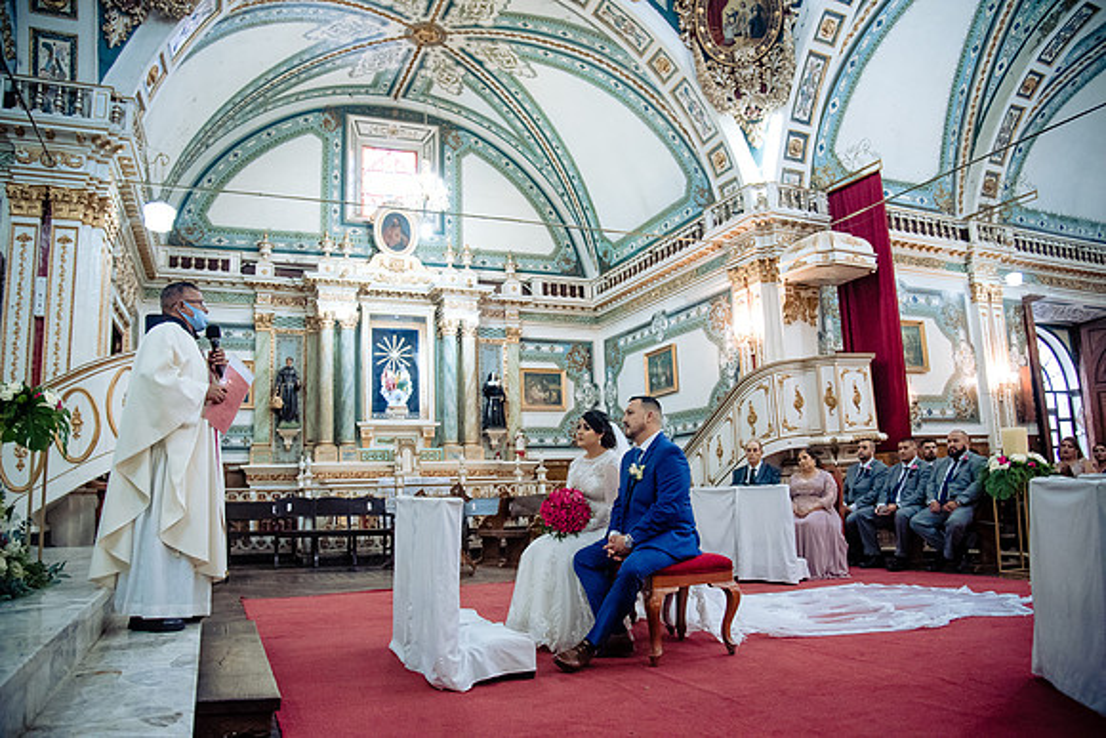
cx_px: 553
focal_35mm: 24
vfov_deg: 53.2
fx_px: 737
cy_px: 369
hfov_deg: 73.7
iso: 5000
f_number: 4
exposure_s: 1/160
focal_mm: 24
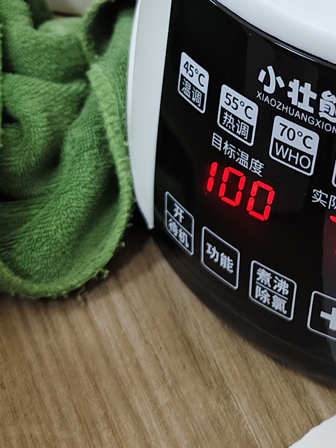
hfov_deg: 17.7
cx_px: 358
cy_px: 70
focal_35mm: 81
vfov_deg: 23.7
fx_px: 1048
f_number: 1.88
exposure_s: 1/100
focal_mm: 5.56
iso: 1037
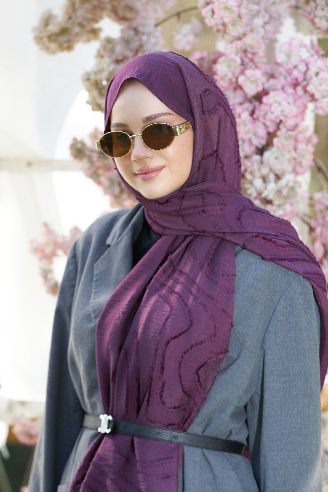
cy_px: 246
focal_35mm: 120
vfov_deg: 17.1
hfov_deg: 11.4
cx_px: 164
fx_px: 1639
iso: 200
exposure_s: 1/320
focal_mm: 120
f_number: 4
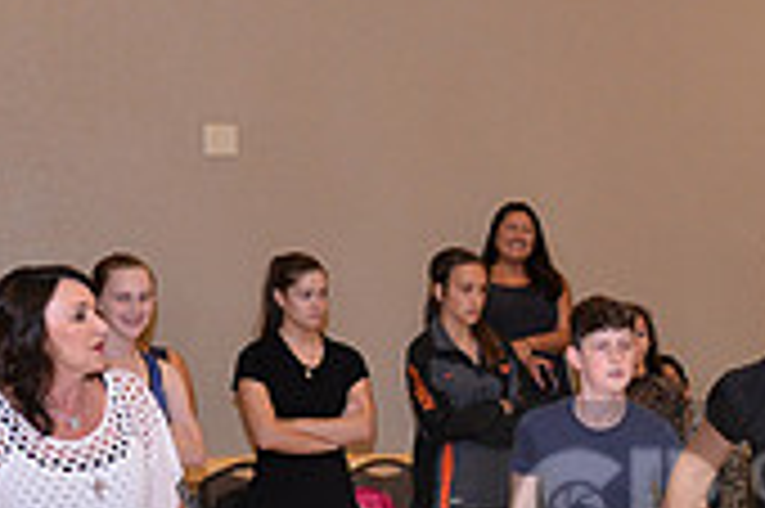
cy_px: 519
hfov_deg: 15.1
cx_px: 968
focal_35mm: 130
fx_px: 2760
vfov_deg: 10.4
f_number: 5.6
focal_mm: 38
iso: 2000
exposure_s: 1/250
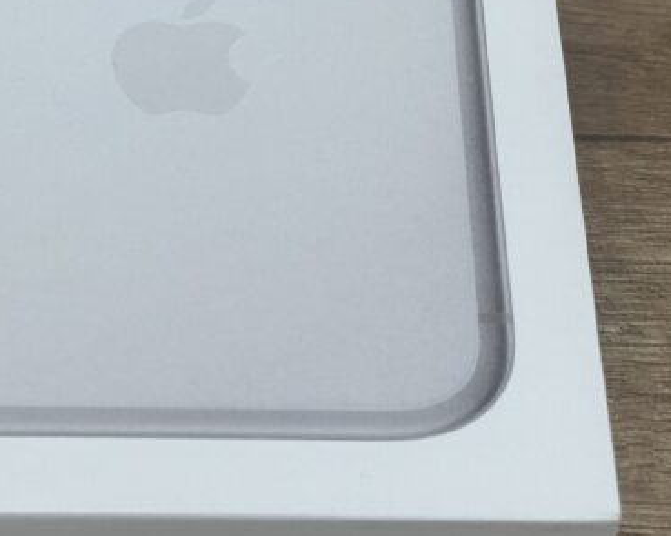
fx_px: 2581
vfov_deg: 11.8
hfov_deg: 14.8
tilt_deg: -45.8
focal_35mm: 130
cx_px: 229
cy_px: 36
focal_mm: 6.86
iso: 64
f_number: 1.78
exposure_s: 1/100
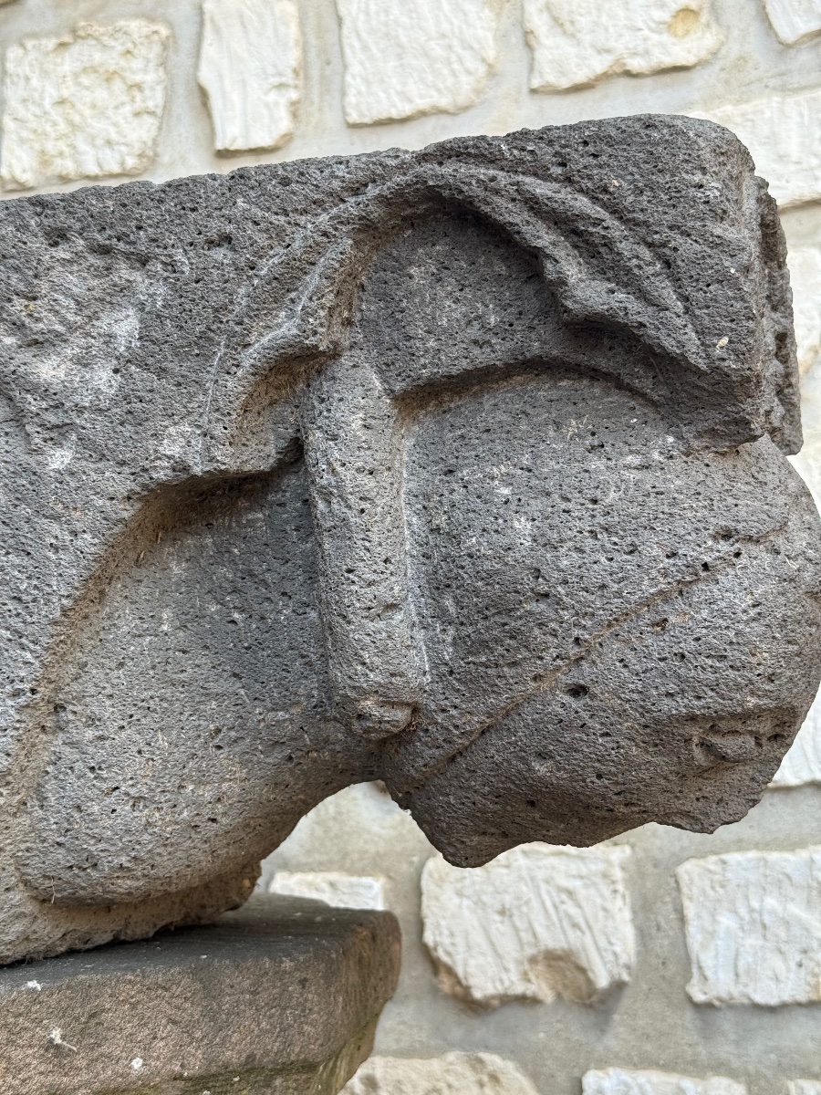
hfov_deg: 30.3
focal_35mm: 48
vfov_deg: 39.7
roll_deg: +1.1
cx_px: 410
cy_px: 548
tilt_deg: +8.3
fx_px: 1518
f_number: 1.78
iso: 64
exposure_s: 1/275
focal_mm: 6.76
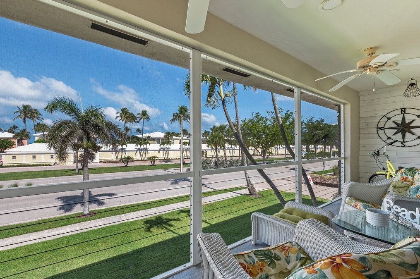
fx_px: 175
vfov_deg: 77.2
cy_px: 142
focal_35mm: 15
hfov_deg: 100.4
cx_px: 206
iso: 200
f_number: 13
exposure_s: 1/8
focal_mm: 14
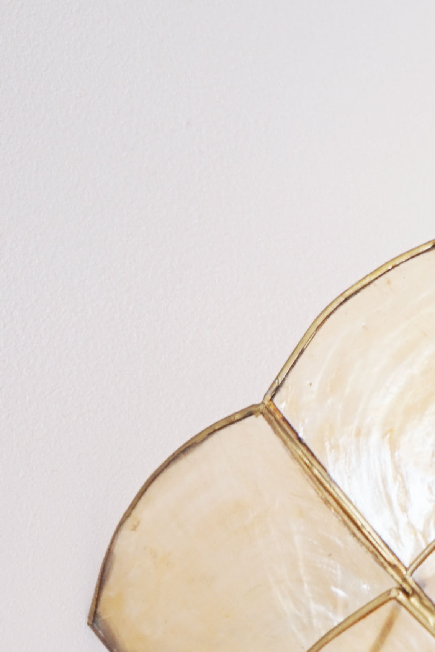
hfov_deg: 12.5
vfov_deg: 20.9
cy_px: 538
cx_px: 875
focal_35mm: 96
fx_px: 1740
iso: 125
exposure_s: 1/60
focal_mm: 20
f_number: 4
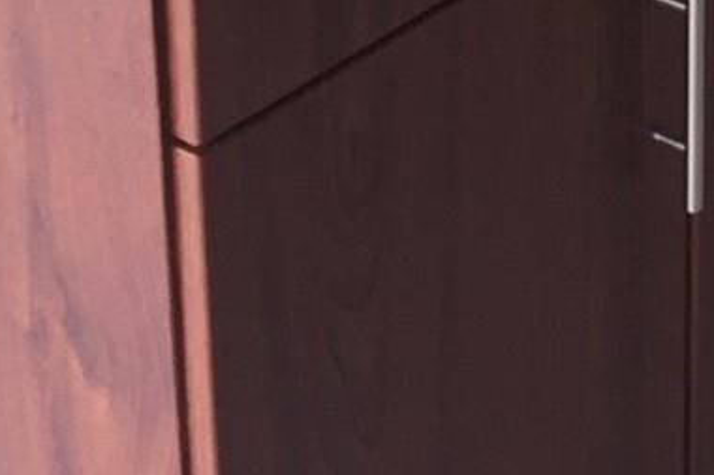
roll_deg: -1.8
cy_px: -590
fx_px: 2518
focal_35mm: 127
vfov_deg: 9.7
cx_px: 1000
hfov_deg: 15.2
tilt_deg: -17.0
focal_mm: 4.15
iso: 32
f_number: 2.2
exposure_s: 1/30
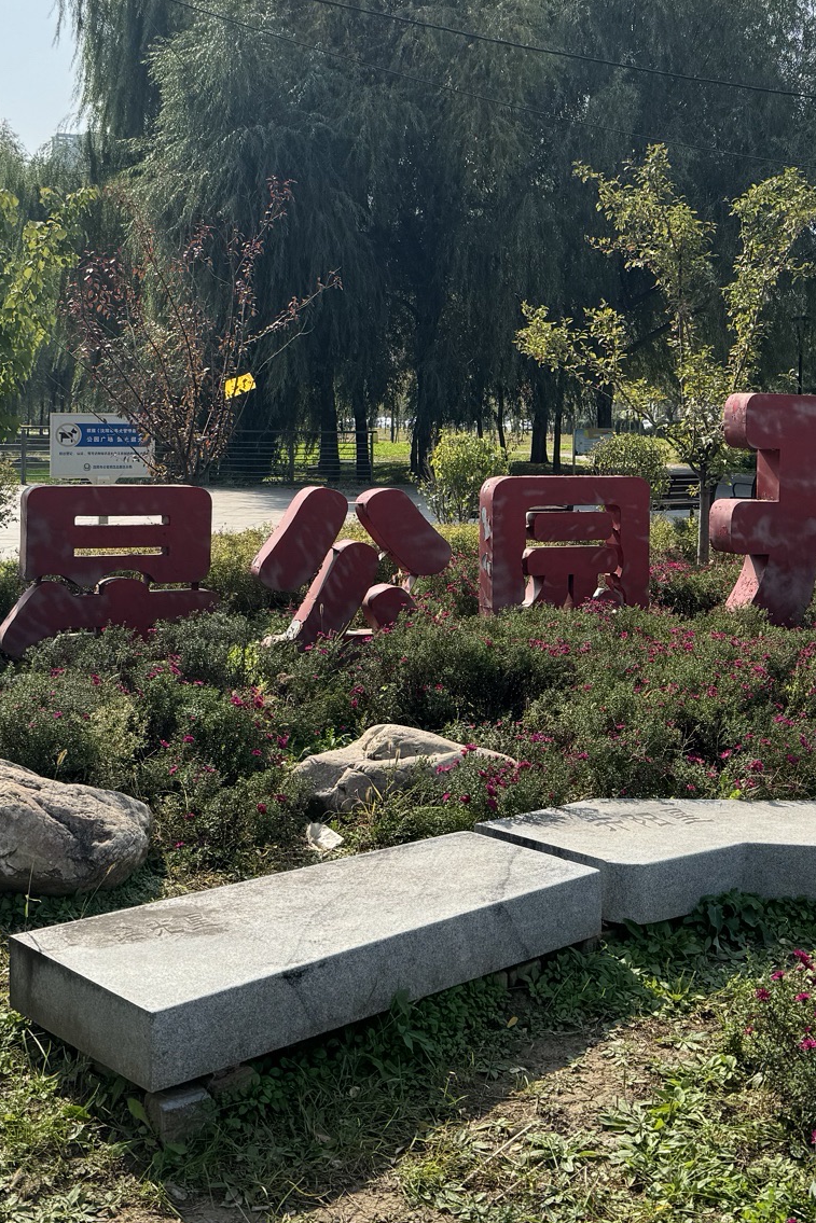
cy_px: 460
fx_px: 1495
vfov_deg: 44.1
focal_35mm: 44
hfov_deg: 30.4
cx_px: 521
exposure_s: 1/2833
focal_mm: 6.76
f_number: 1.78
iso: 80
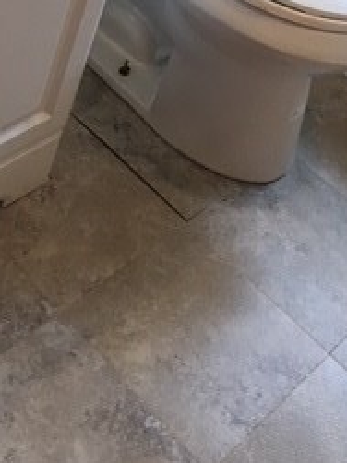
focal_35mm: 74
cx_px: 87
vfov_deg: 24.8
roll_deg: -17.2
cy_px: -30
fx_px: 990
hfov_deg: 19.7
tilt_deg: -32.7
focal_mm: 4.15
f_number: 2.2
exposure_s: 1/30
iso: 80
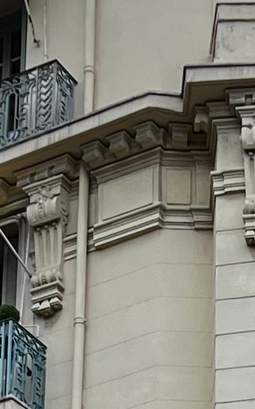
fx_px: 2214
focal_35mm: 199
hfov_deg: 6.5
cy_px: 799
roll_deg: +0.6
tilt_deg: +21.0
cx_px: 306
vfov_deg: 9.8
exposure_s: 1/226
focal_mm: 5.7
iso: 40
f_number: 1.5
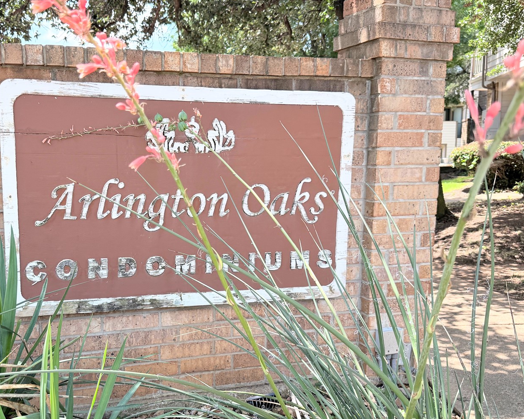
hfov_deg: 46.3
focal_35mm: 39
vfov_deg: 38.0
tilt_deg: -7.9
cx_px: 189
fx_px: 605
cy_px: 257
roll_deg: +0.2
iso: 100
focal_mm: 6.76
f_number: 1.78
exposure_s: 1/1060
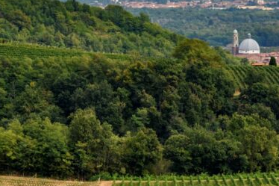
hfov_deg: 8.2
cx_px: 143
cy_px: 114
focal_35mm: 251
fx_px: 1944
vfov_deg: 5.5
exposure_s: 1/400
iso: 800
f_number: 11
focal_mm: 125
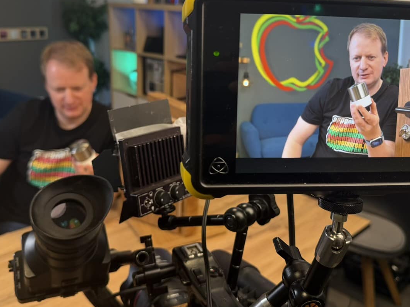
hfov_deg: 53.9
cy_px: 139
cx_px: 194
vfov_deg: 41.7
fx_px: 403
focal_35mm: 34
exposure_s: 1/111
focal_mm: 6.76
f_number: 1.78
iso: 100
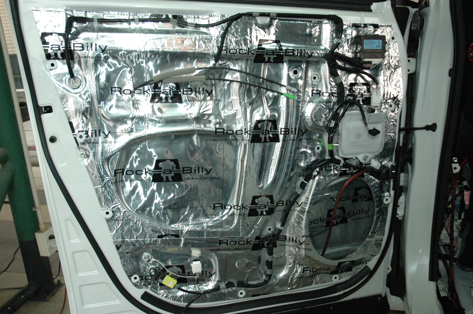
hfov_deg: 57.3
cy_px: 157
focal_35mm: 33
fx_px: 433
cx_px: 236
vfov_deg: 39.9
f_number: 4
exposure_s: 1/60
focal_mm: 22
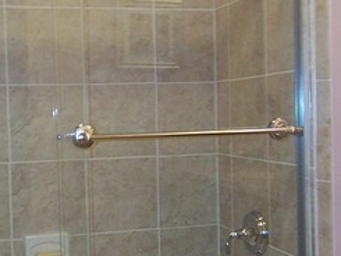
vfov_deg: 24.4
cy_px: 125
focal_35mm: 60
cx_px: 102
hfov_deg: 31.8
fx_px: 591
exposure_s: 1/30
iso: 160
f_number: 2.8
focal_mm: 3.8
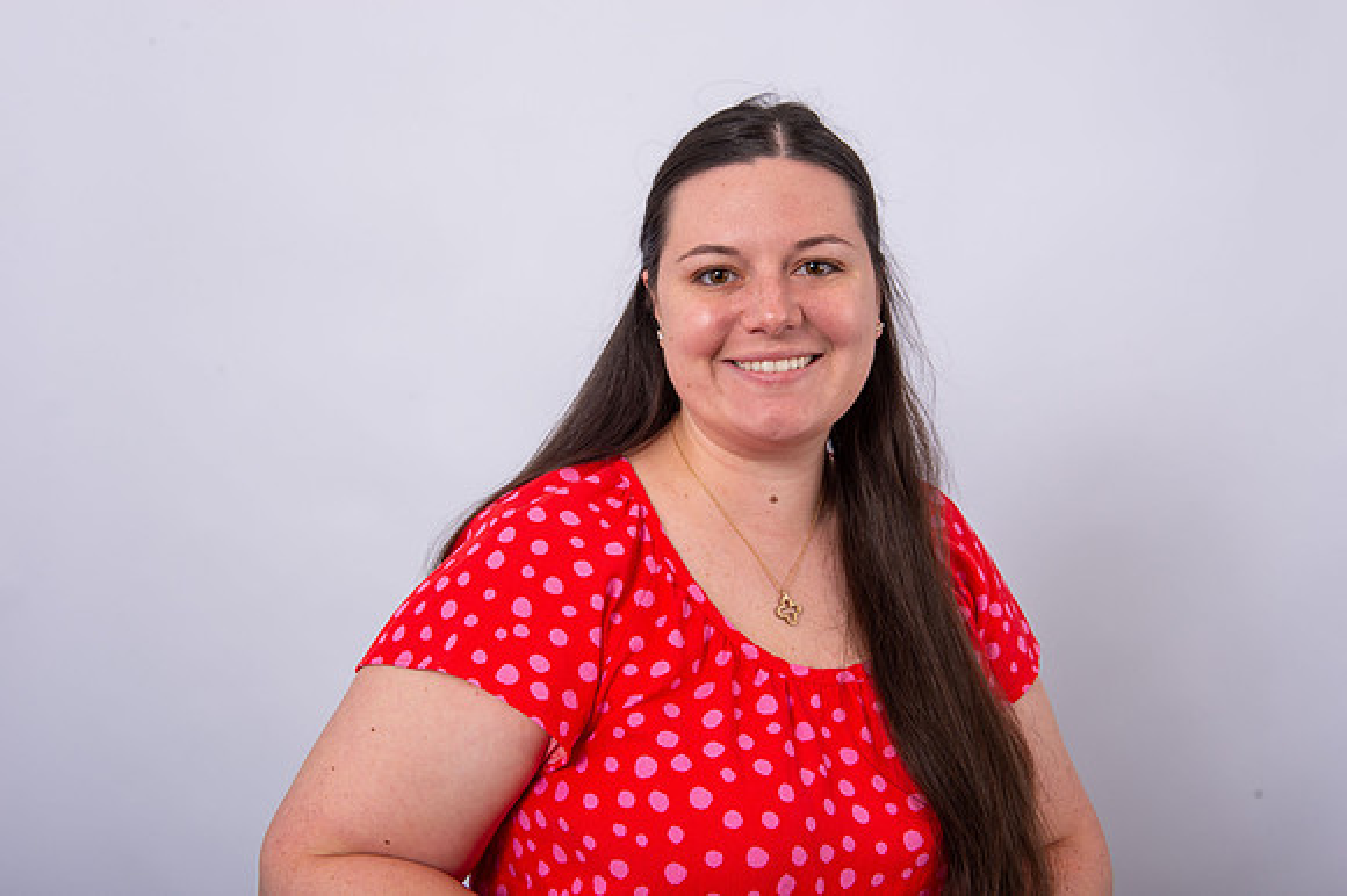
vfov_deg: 30.5
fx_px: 1645
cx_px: 674
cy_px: 448
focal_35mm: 44
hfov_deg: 44.5
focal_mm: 44
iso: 100
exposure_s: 1/250
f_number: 9
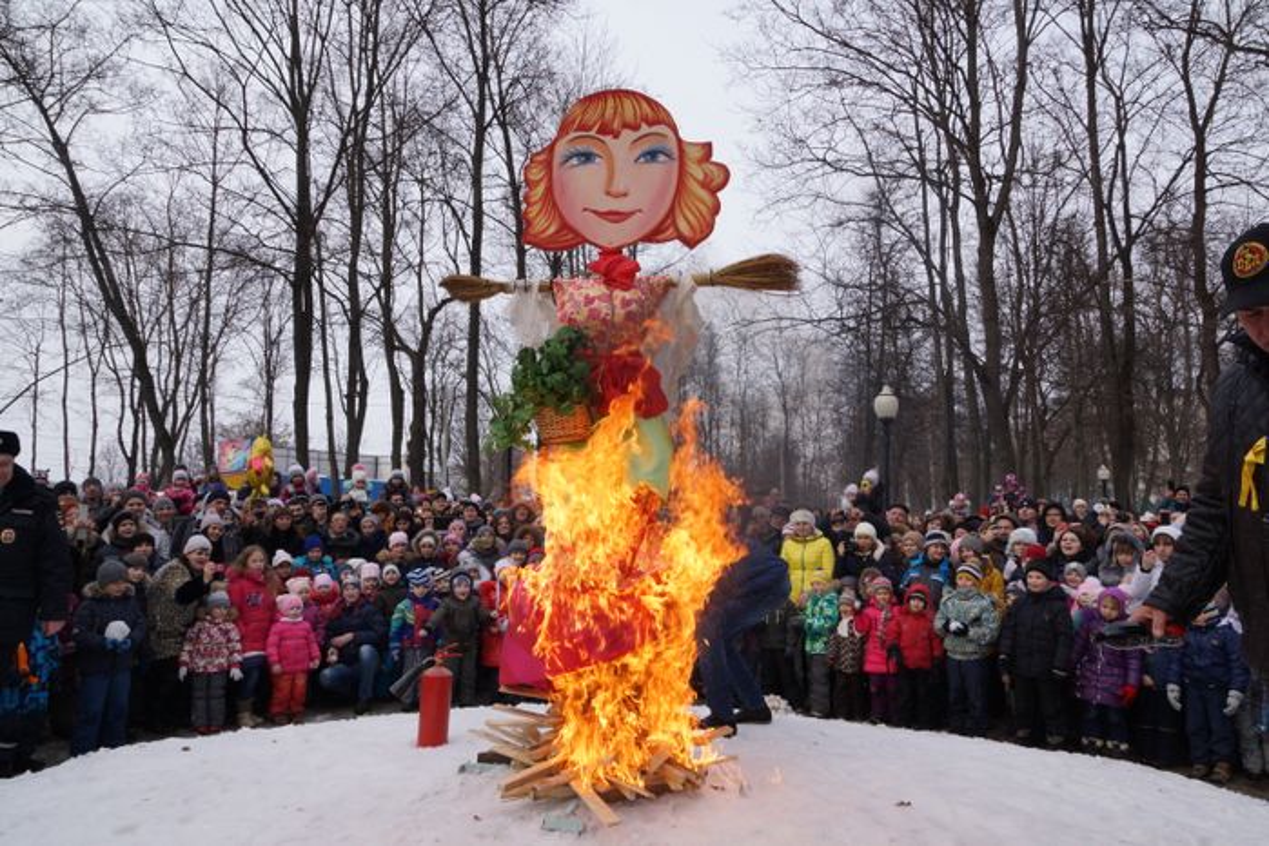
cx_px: 634
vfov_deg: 53.1
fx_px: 846
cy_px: 423
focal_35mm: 24
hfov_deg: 73.7
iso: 500
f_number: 10
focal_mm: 16
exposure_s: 1/320
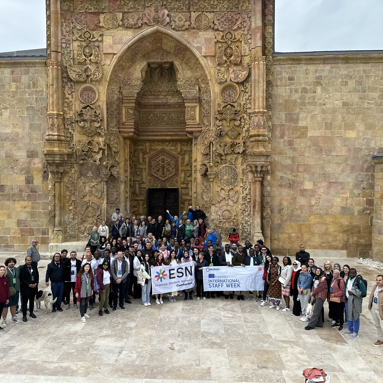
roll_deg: -0.2
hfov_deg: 55.6
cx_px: 181
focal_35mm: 29
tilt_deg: -0.9
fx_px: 363
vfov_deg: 55.6
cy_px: 191
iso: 80
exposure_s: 1/1227
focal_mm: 6.86
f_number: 1.78
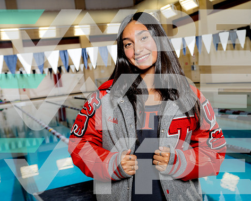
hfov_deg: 40.3
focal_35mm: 46
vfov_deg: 32.8
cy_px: 102
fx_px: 342
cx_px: 126
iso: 320
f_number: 5.6
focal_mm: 40
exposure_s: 1/250
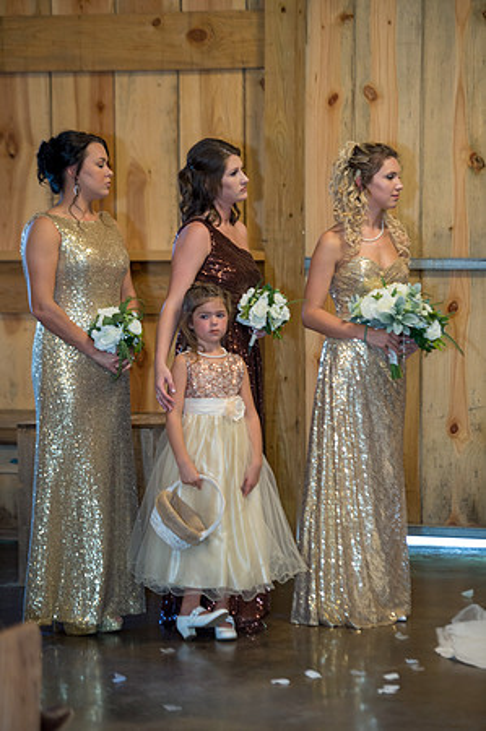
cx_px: 243
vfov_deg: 15.8
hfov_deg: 10.5
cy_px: 366
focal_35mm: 130
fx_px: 2638
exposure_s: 1/160
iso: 1600
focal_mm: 130
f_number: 2.8
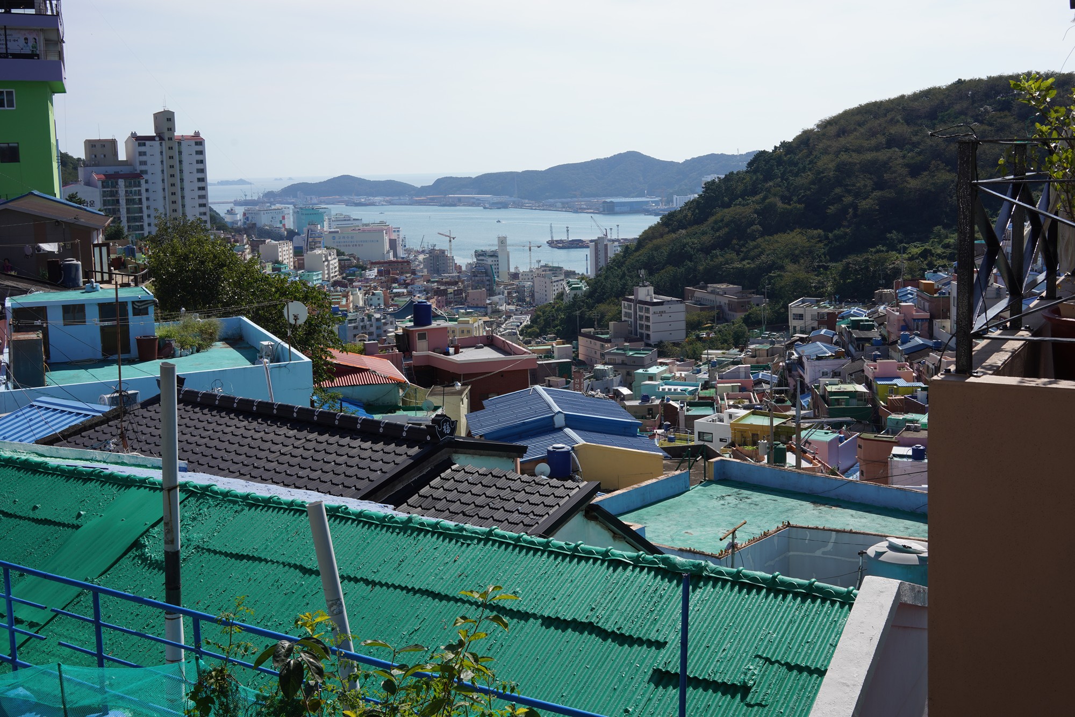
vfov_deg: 37.9
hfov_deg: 54.4
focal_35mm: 35
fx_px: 1045
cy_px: 358
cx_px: 538
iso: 100
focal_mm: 35
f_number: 13
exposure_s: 1/125
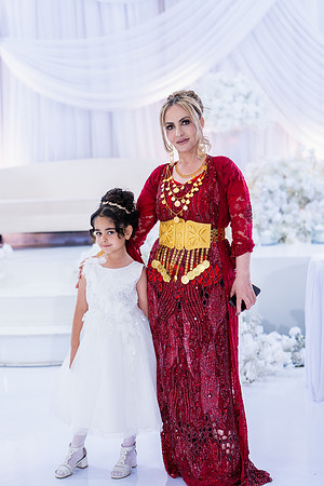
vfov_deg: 32.9
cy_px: 243
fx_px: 823
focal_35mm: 61
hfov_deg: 22.3
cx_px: 162
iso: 640
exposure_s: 1/160
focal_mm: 61
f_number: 2.5
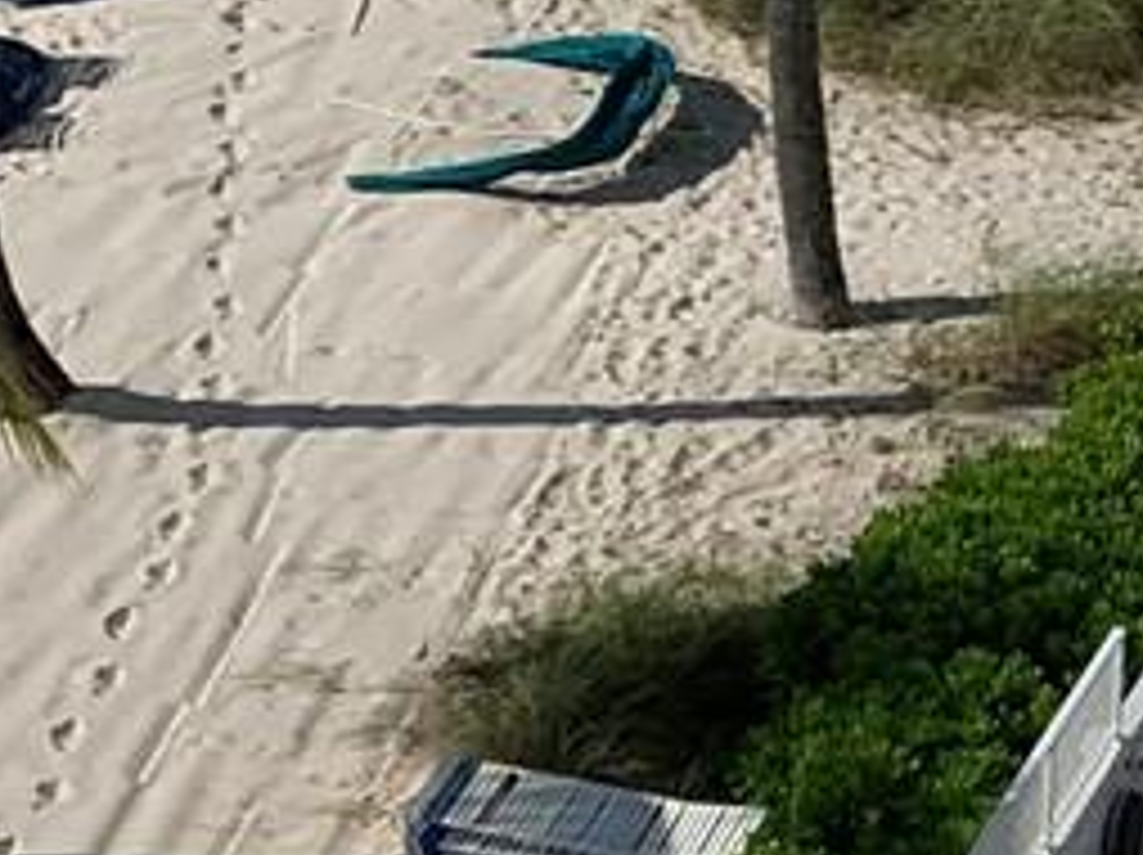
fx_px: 5410
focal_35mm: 164
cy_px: 860
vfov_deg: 9.0
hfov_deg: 11.2
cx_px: 2043
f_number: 1.8
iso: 25
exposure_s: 1/8000
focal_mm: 4.25
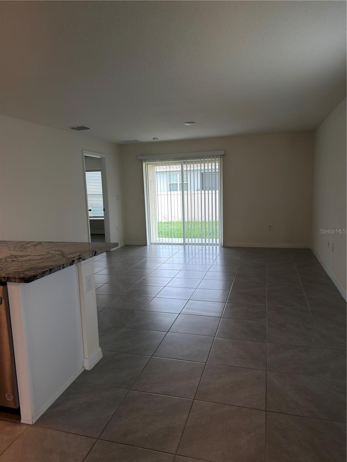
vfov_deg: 71.6
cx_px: 174
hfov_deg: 56.8
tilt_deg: -8.0
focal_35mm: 24
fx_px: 321
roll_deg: +1.6
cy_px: 231
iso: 80
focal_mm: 6.76
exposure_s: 1/181
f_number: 1.78
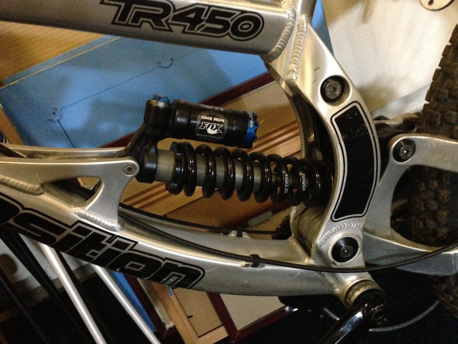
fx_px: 437
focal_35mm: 33
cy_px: 172
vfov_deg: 42.9
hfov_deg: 55.4
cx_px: 229
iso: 800
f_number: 2.4
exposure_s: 1/15
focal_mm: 4.13
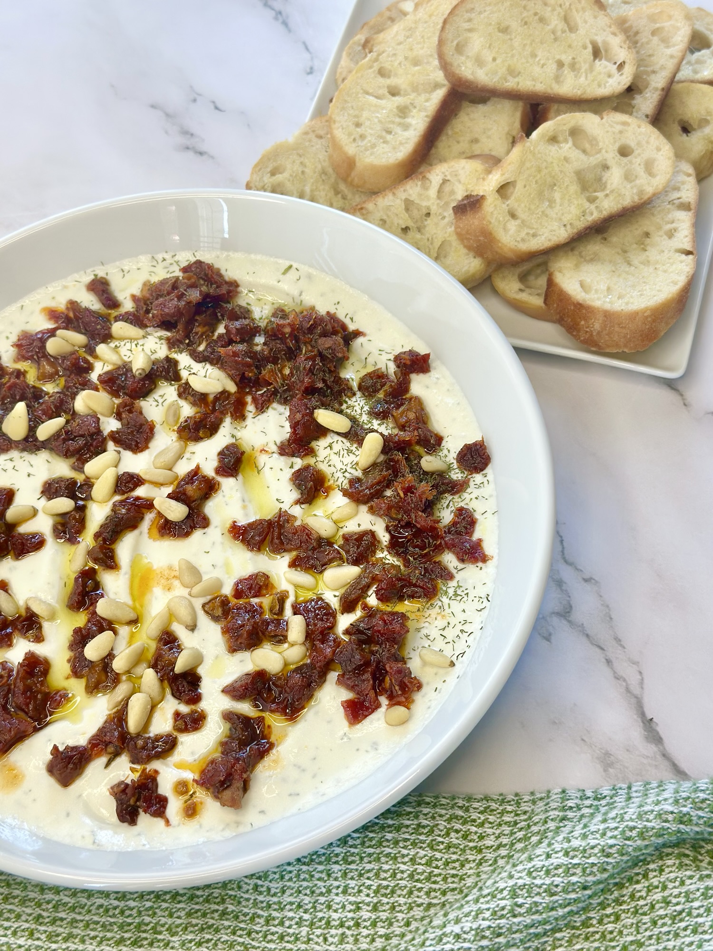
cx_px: 356
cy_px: 476
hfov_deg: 30.3
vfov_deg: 39.7
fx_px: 1318
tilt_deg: -61.2
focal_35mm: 48
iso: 64
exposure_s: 1/127
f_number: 1.78
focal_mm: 6.86
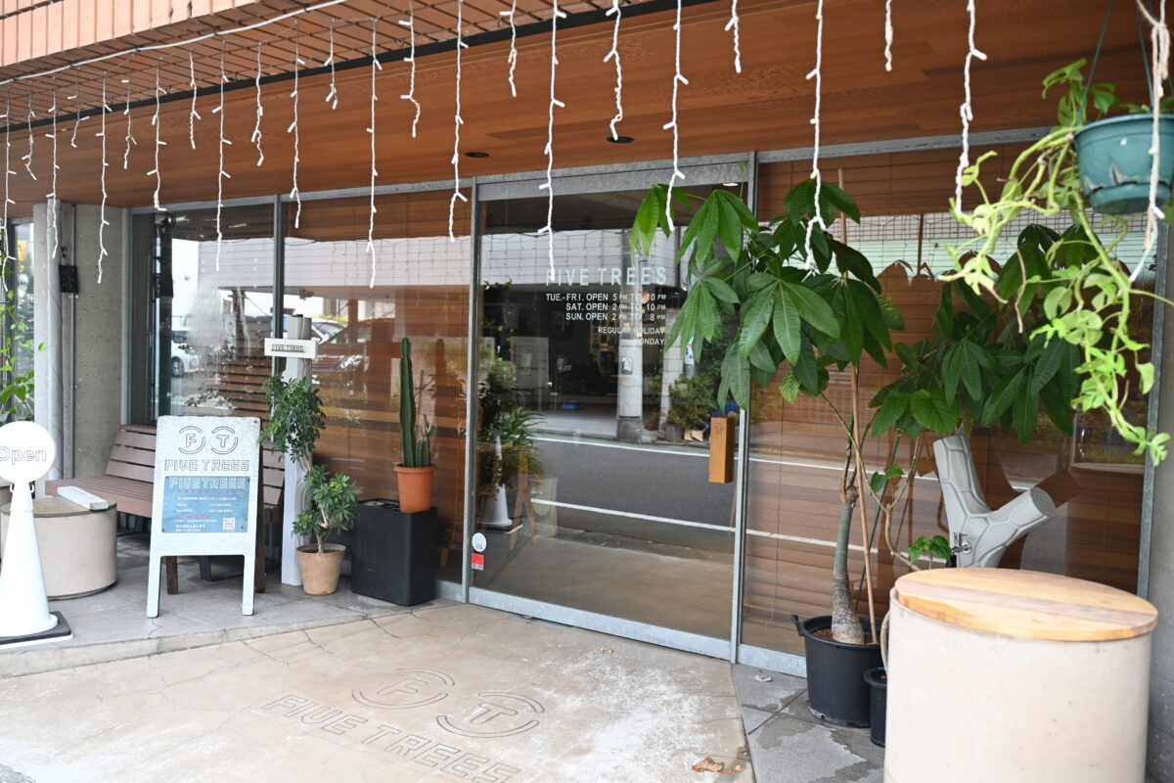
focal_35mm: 30
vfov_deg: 44.3
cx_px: 587
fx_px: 962
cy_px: 392
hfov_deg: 62.8
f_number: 3.2
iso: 400
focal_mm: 29.5
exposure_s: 1/250
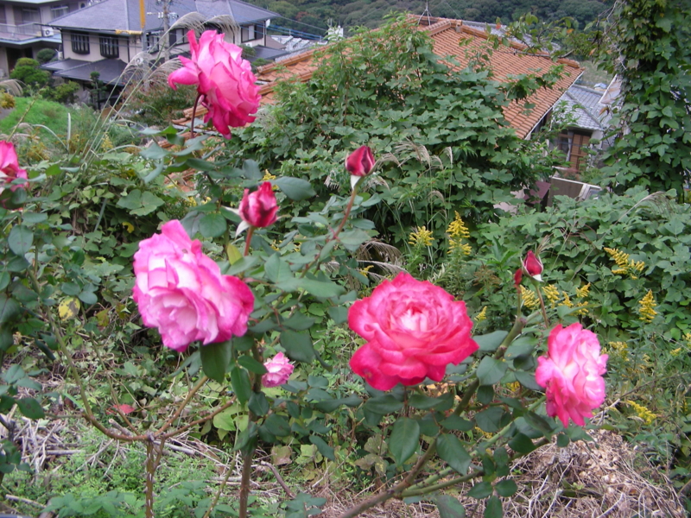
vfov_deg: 37.7
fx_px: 759
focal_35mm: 38
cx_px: 346
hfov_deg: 49.0
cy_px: 259
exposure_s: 1/58
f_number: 3.5
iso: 50
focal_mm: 6.3
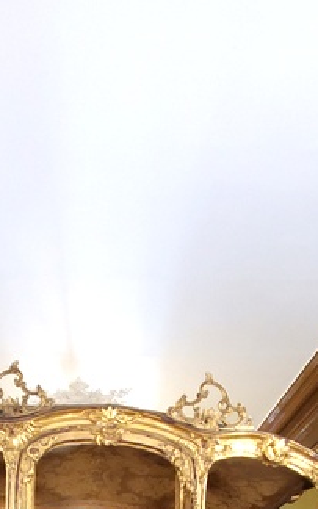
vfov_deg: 40.9
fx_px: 472
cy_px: 600
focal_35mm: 34
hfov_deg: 36.4
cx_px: 81
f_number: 2.2
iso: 800
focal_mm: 1.8
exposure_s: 1/25
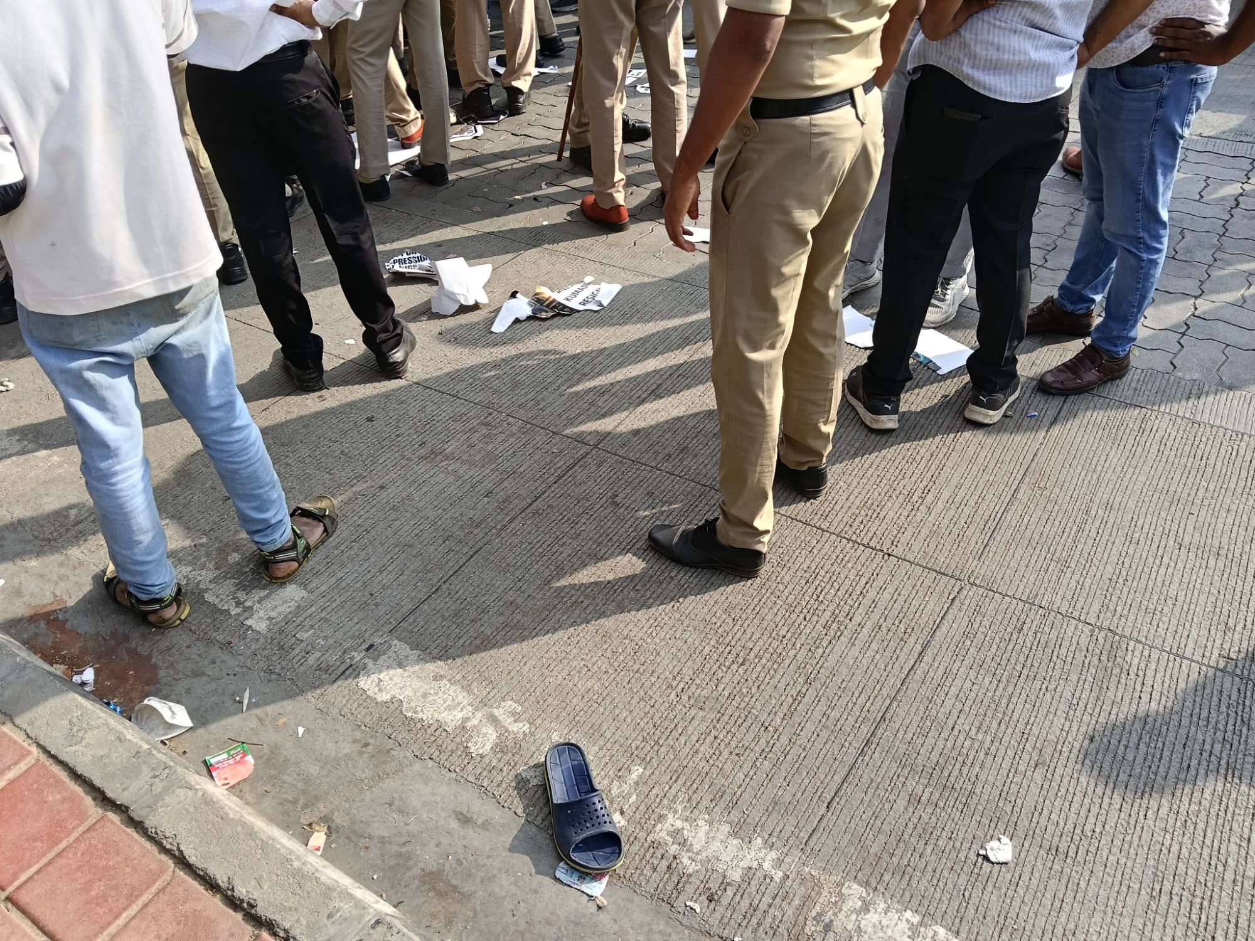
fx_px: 979
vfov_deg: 51.4
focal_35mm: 27
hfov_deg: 65.3
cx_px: 628
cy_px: 470
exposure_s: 1/193
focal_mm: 3.98
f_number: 1.8
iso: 50
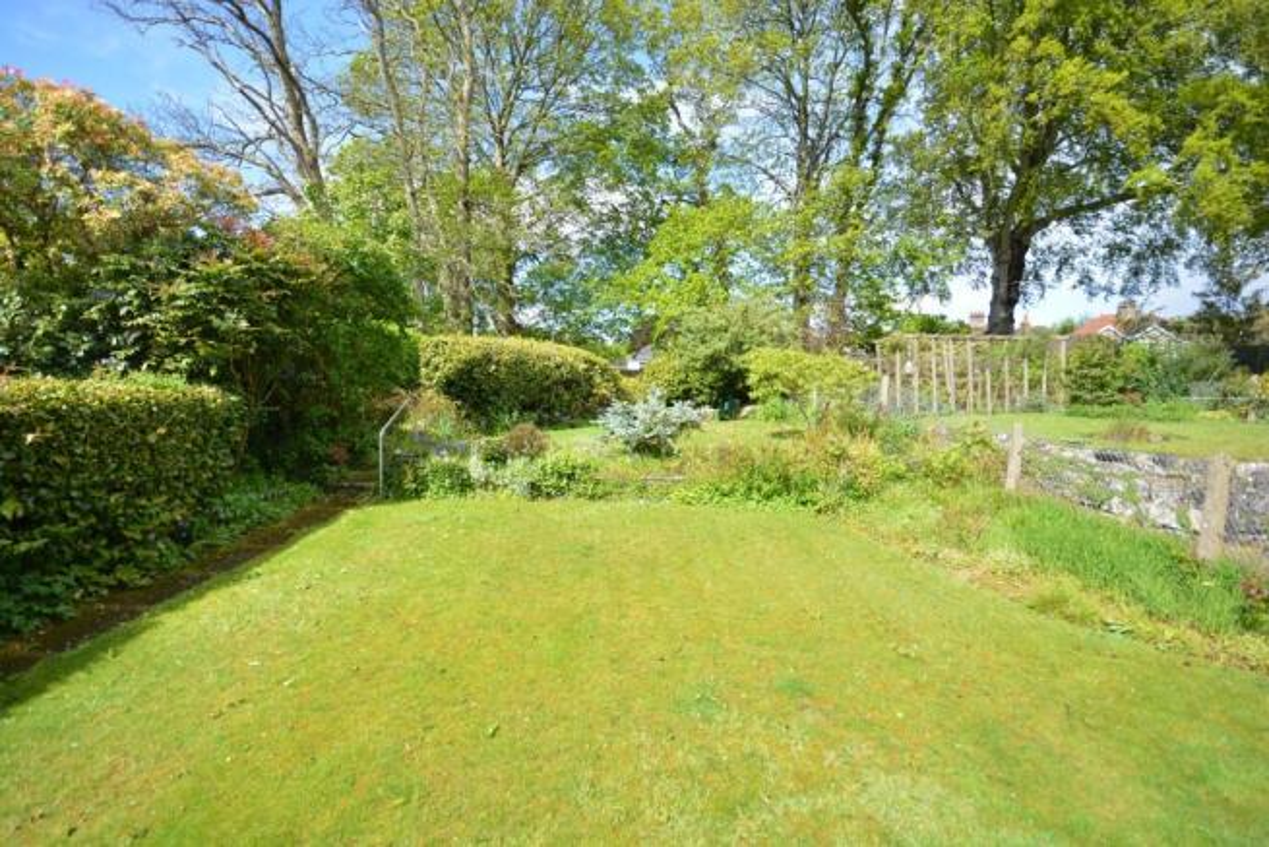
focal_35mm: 15
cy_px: 424
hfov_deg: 100.4
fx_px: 529
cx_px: 634
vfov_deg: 77.4
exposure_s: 1/640
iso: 400
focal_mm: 10
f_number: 6.3
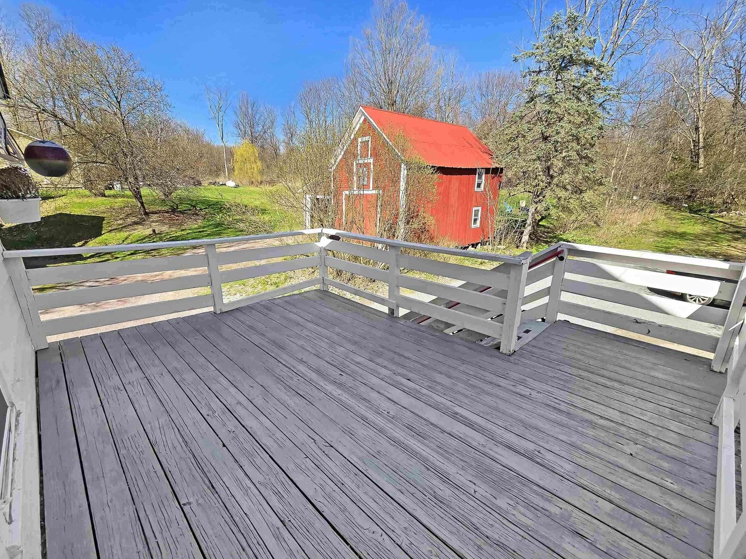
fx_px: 302
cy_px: 296
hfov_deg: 102.1
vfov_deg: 85.6
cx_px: 366
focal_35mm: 14
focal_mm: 2.2
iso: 50
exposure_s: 1/1114
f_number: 2.2
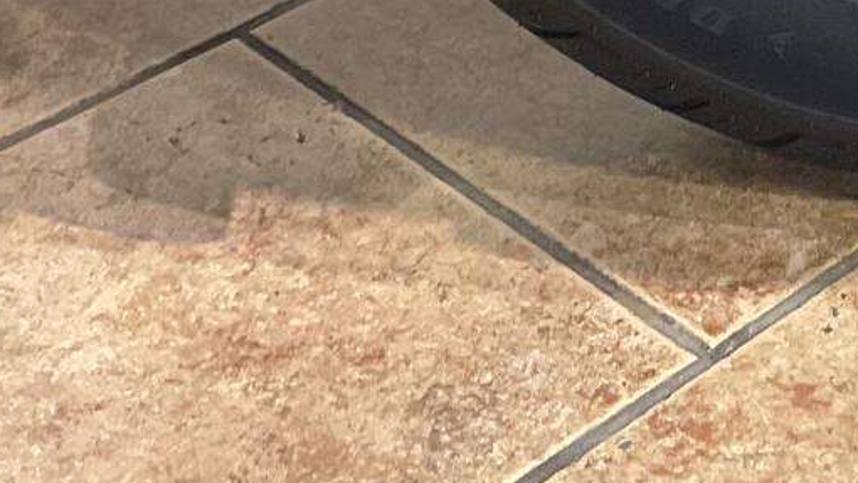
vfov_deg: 9.1
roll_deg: -1.0
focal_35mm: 124
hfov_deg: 16.9
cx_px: 880
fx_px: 2821
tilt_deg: -22.2
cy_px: -559
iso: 160
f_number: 1.8
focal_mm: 3
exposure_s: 1/60
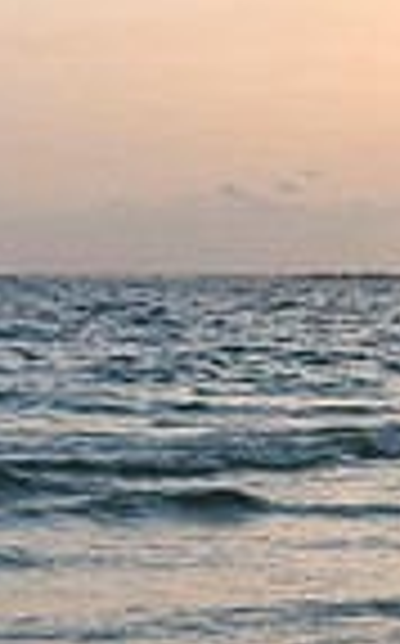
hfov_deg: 6.8
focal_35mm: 188
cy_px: 539
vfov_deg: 11.1
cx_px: 624
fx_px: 3289
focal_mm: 40
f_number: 9
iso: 400
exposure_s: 1/160
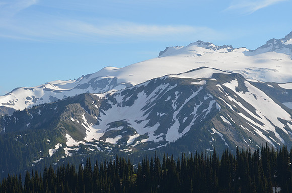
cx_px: 146
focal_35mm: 105
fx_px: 850
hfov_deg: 19.5
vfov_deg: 13.0
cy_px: 96
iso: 200
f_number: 7.1
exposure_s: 1/800
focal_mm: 70
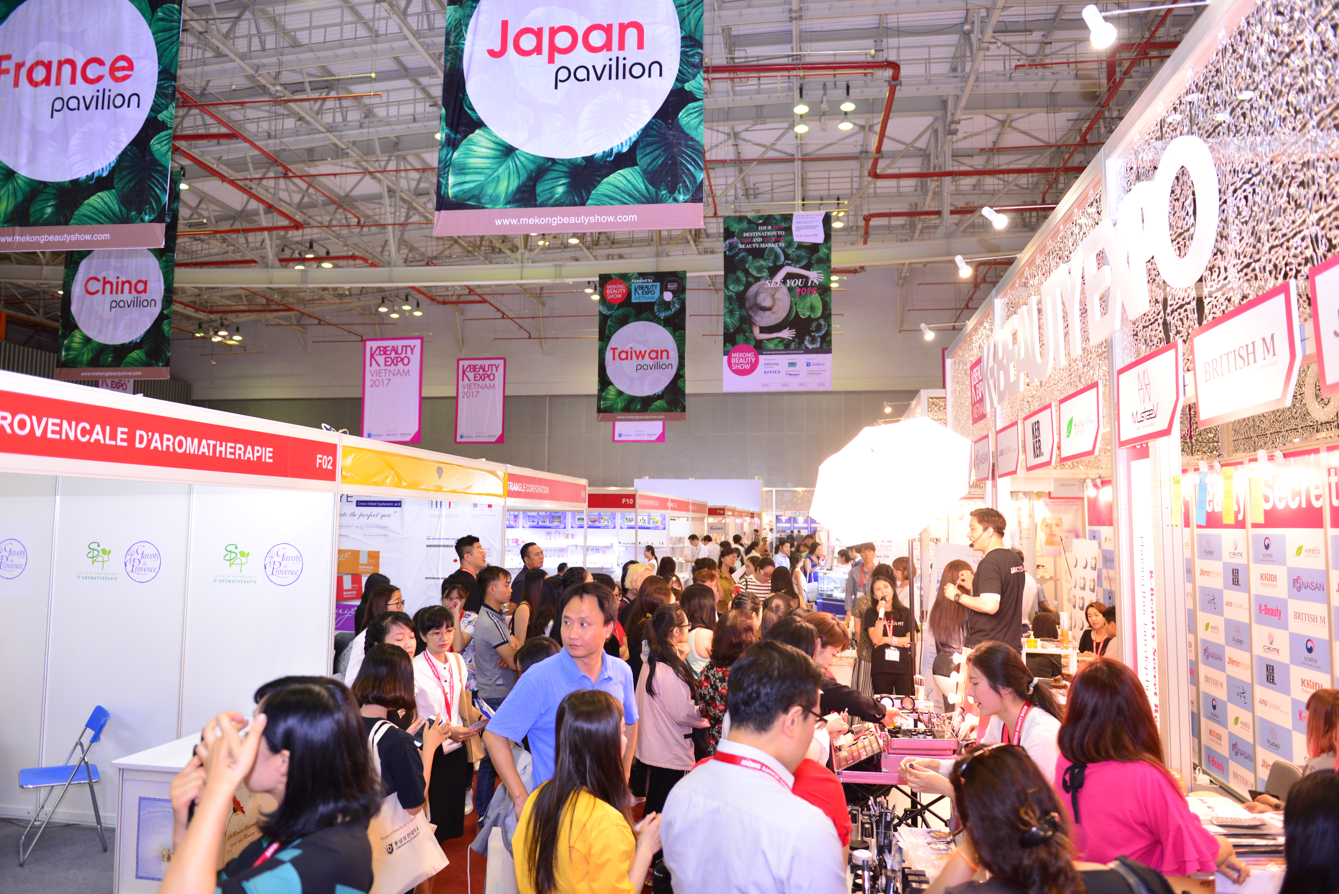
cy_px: 447
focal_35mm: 24
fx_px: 893
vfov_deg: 53.2
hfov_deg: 73.7
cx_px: 670
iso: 1000
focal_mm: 24
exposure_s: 1/100
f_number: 2.8
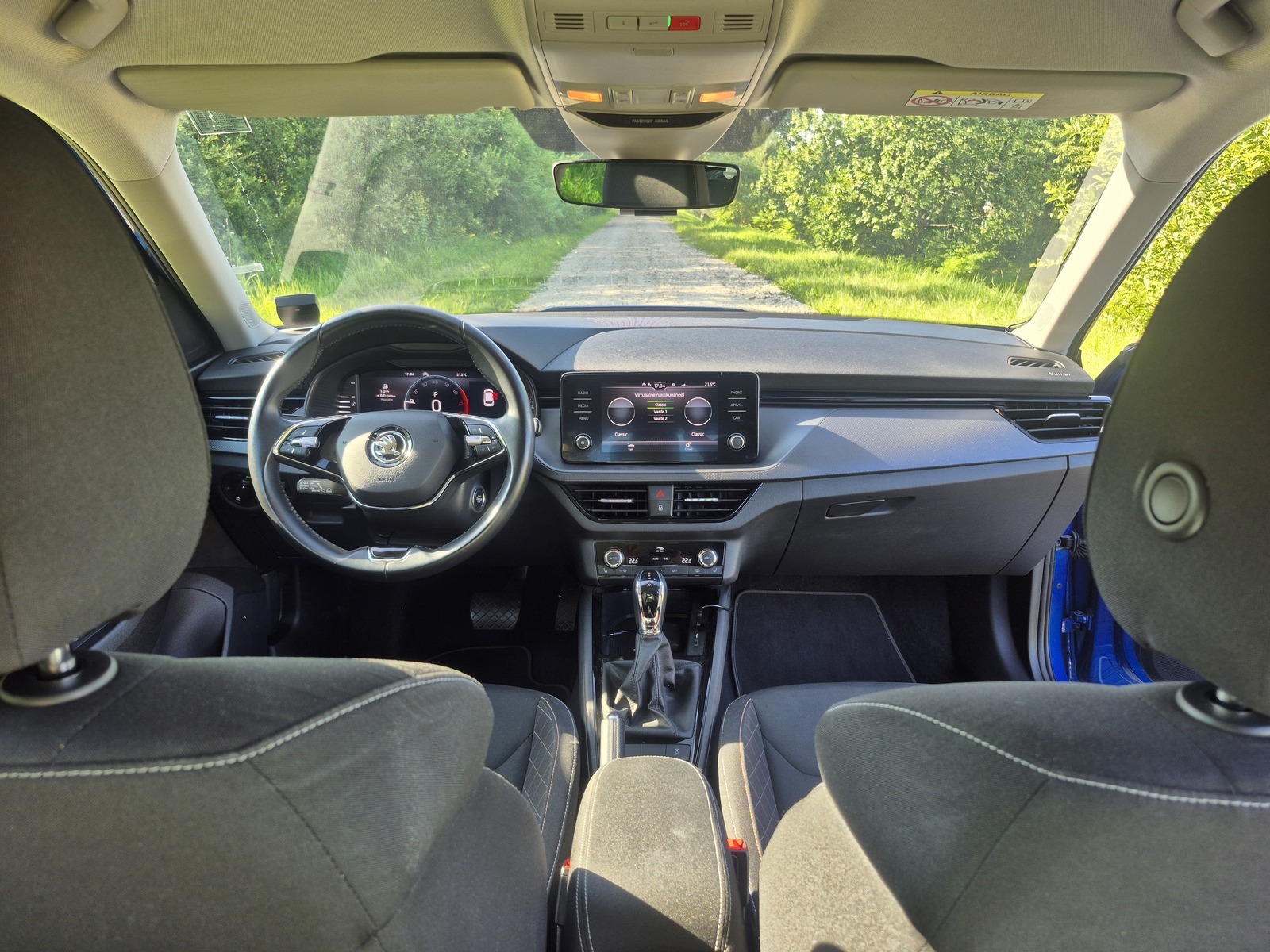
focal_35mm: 23
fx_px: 844
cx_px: 635
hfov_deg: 73.9
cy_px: 476
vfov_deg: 58.9
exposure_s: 1/100
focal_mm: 5.4
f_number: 1.8
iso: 25
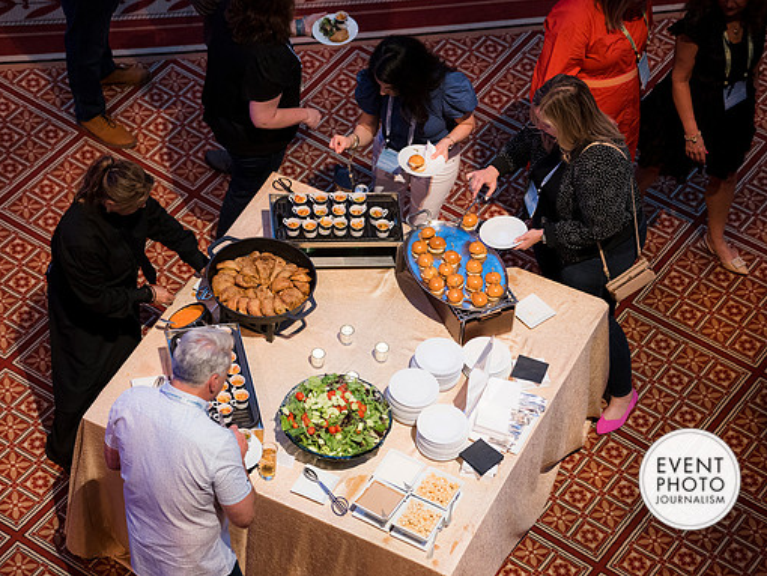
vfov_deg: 14.8
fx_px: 2217
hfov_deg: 19.6
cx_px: 355
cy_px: 288
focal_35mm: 100
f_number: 2.8
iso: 1250
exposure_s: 1/125
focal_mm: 86
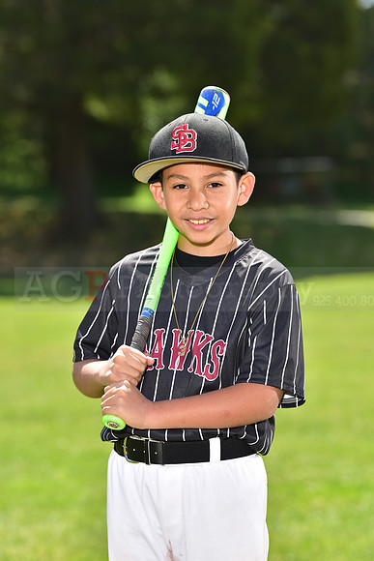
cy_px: 280
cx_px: 187
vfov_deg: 13.7
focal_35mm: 150
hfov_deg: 9.2
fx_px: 2336
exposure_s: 1/250
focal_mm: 150
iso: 100
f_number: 5
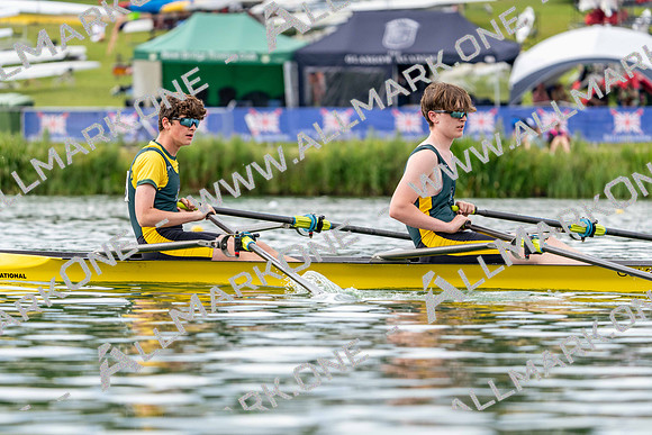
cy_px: 218
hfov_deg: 7.3
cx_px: 326
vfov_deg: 4.8
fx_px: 5145
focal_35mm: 284
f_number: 6.3
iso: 800
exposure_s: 1/1600
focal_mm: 284
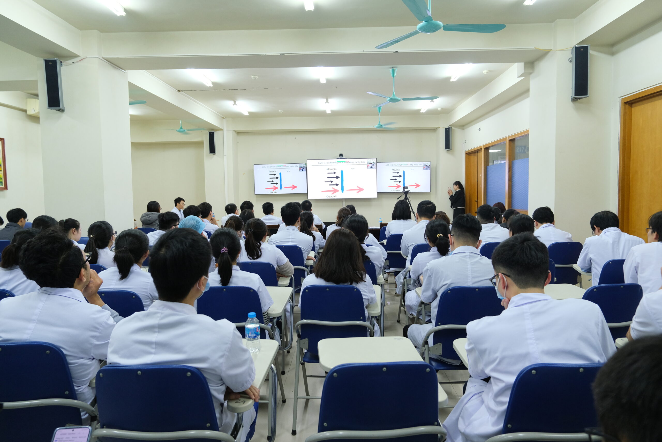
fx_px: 441
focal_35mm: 24
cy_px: 221
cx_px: 331
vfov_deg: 53.1
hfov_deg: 73.7
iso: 800
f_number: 3.6
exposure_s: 1/40
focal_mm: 16.1
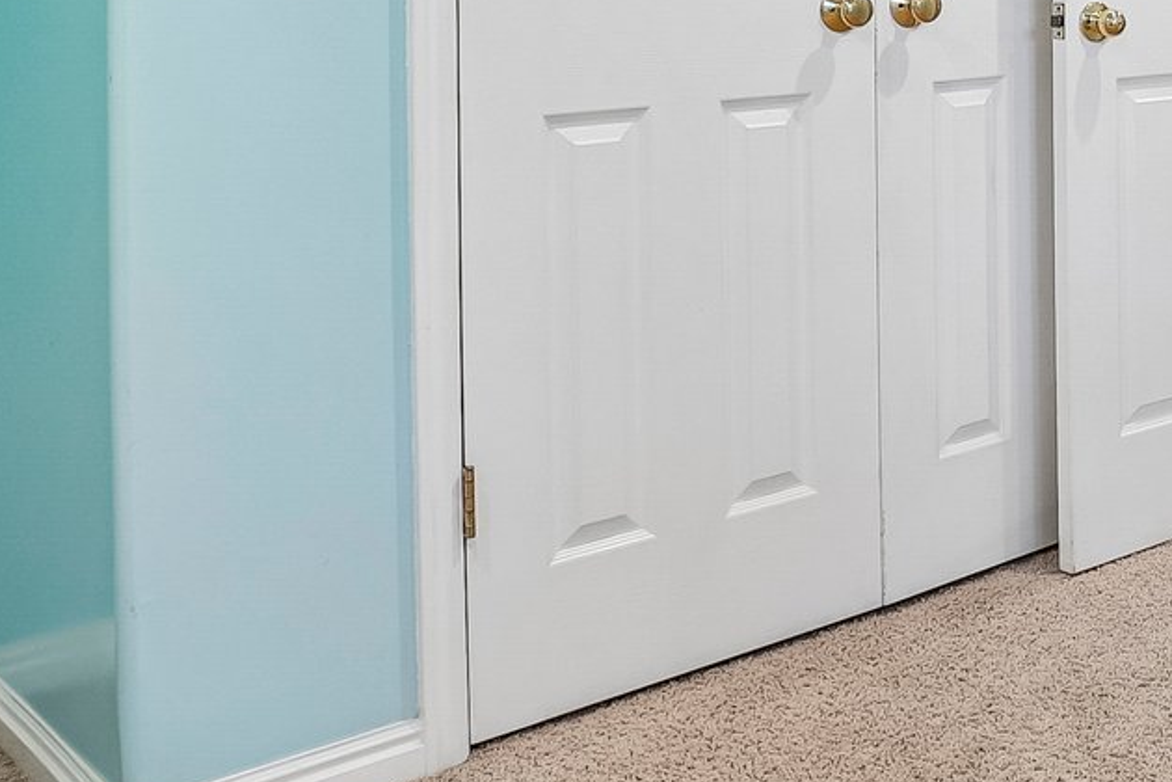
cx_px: 1505
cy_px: -98
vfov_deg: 24.1
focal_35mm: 52
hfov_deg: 30.5
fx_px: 1693
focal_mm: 16
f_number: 8
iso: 400
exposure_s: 1/6
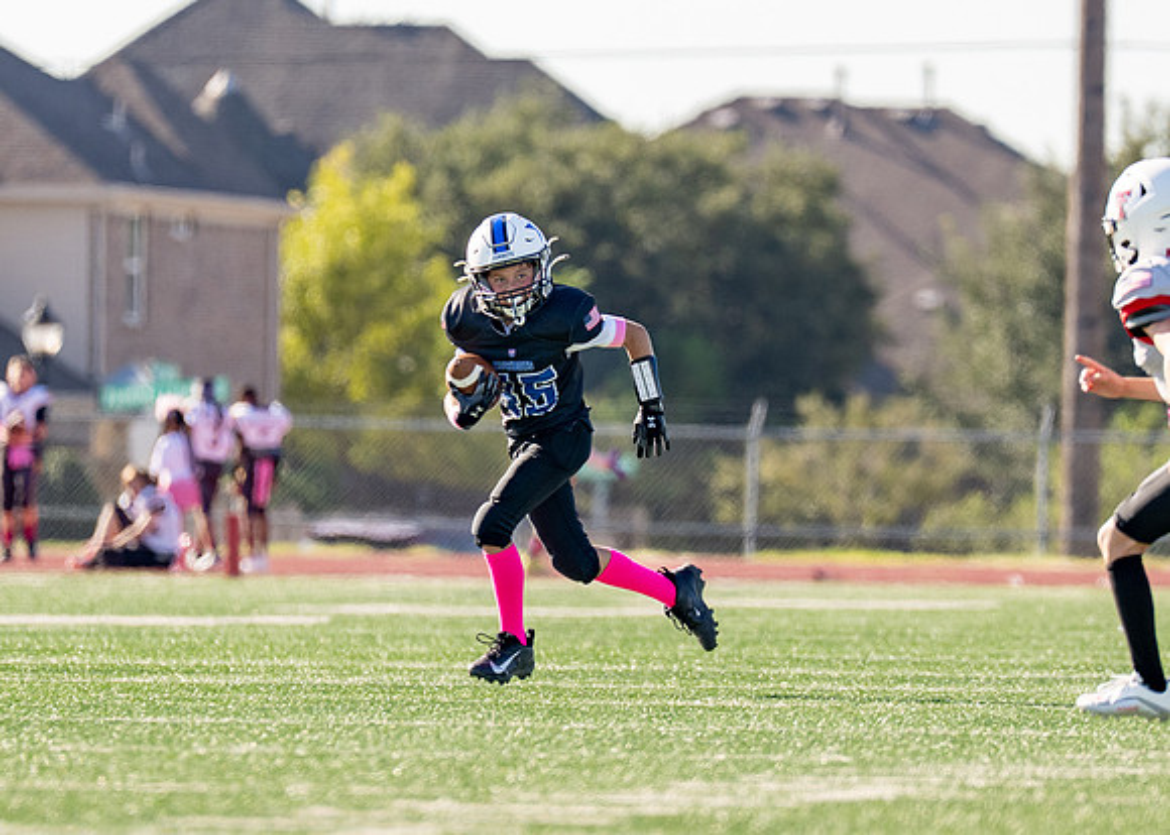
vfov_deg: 2.8
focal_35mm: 522
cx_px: 648
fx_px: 17349
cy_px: 429
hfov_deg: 3.9
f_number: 2.8
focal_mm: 200
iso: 160
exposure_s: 1/2000
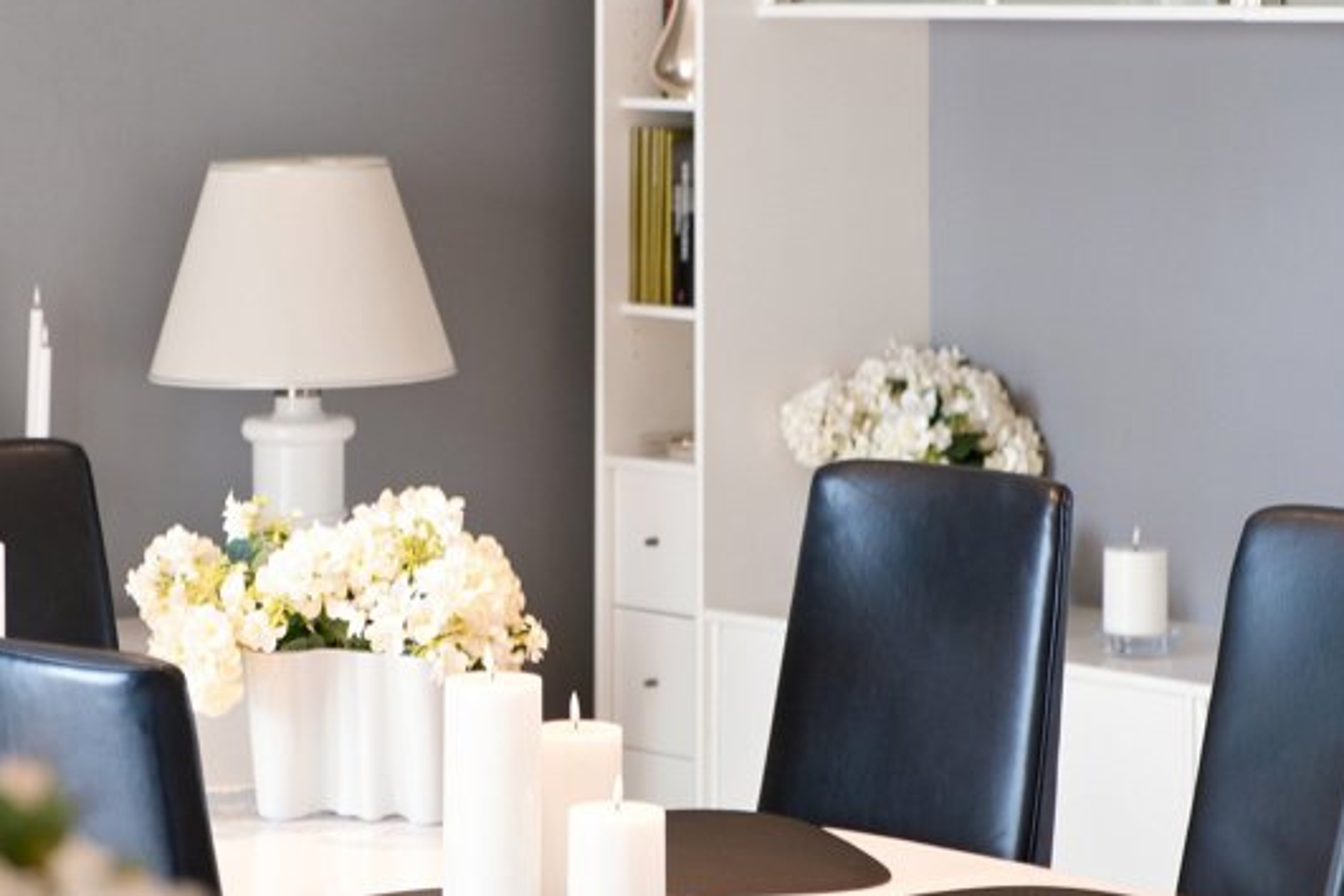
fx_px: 4666
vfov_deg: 11.0
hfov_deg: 16.4
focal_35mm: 125
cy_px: 538
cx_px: 443
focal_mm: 55
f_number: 4
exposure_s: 1/25
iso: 200
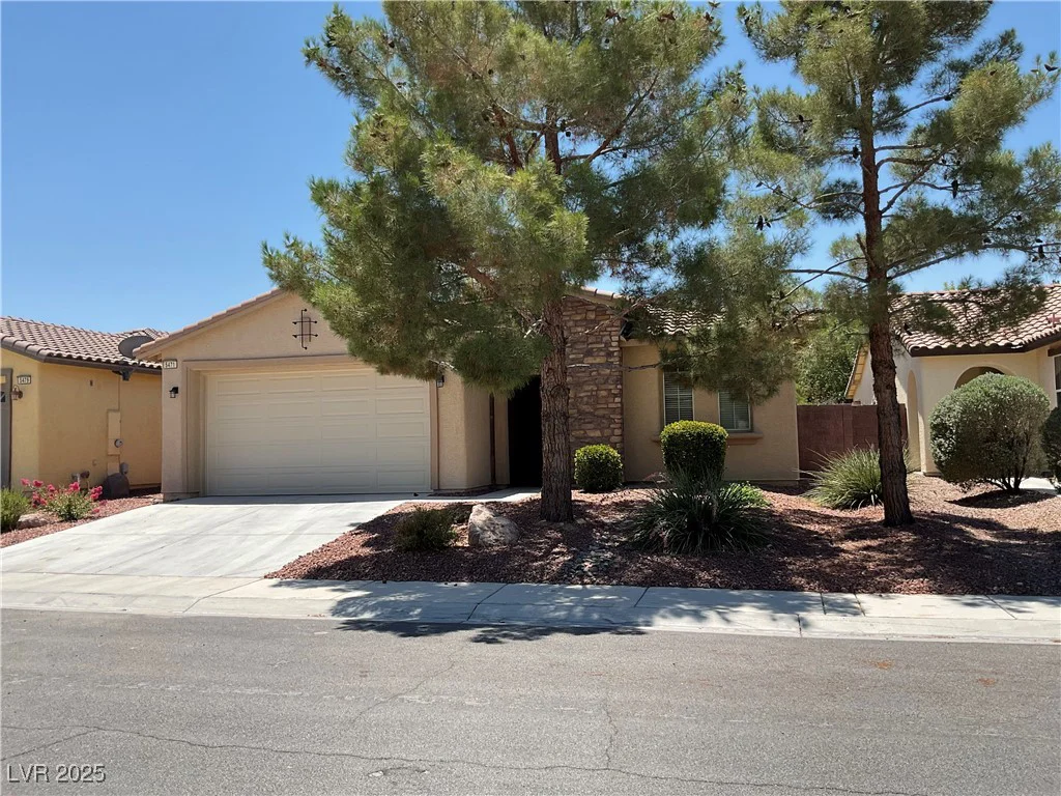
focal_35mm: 29
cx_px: 530
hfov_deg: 61.7
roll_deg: +0.0
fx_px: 889
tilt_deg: +1.6
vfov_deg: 48.2
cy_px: 398
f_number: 1.8
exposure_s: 1/1675
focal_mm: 3
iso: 16
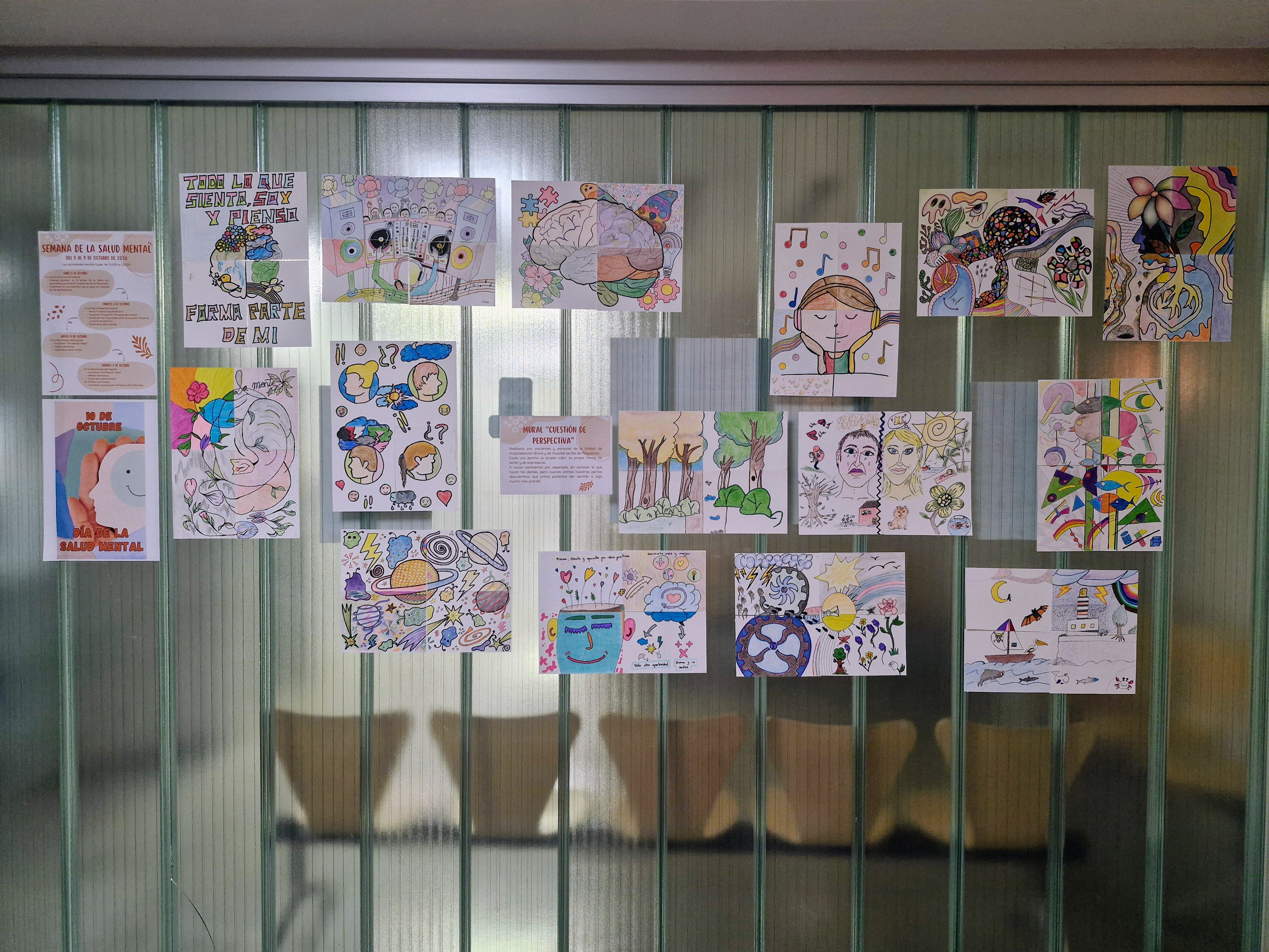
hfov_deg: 73.9
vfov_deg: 58.9
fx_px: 843
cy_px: 476
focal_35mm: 23
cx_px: 634
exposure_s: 1/100
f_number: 1.8
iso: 400
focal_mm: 5.54
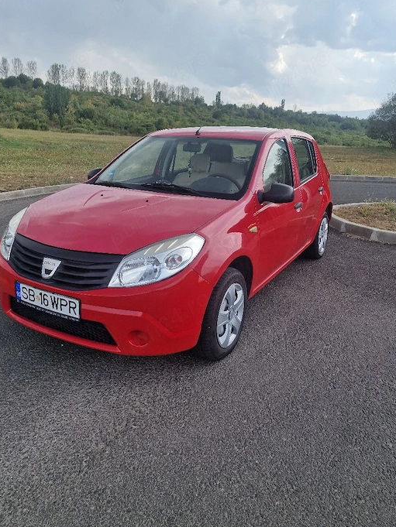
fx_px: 412
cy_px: 228
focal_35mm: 27
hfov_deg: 51.4
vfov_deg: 65.0
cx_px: 190
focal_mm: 6.4
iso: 50
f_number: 1.8
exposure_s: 1/500
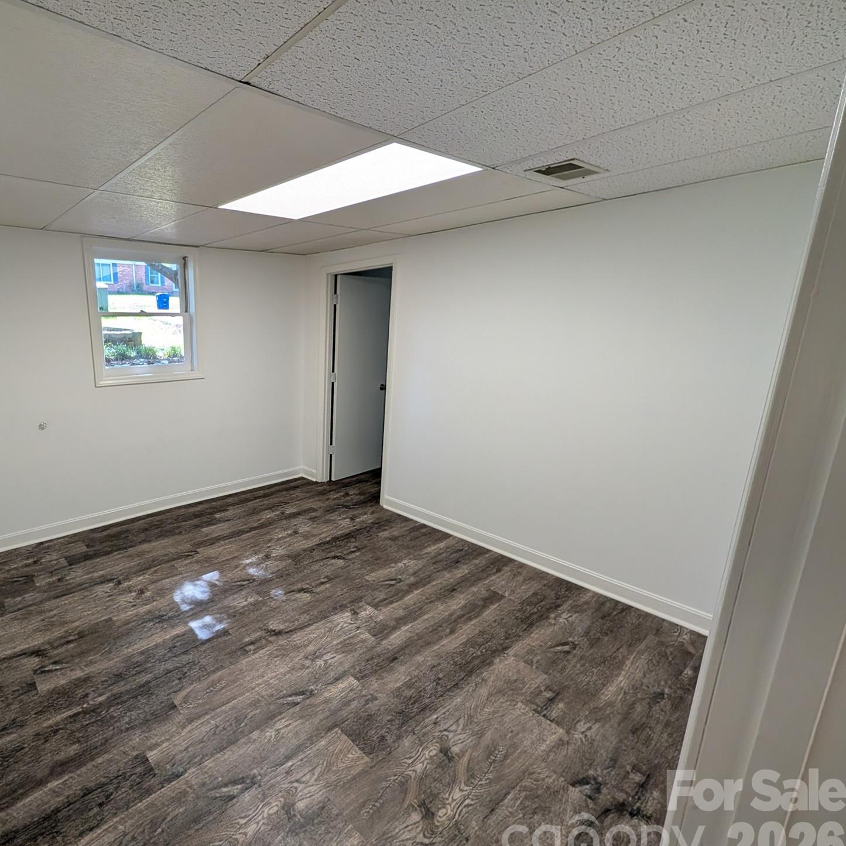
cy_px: 435
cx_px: 255
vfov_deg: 91.1
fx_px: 415
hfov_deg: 86.5
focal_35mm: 15
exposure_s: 1/164
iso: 45
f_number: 1.7
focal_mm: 2.02
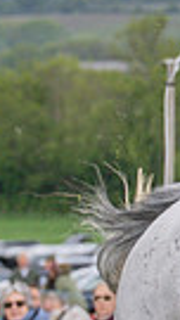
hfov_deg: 1.8
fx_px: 5495
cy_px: 628
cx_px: -727
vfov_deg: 3.3
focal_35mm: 648
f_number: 4
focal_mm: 70
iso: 400
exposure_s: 1/1600
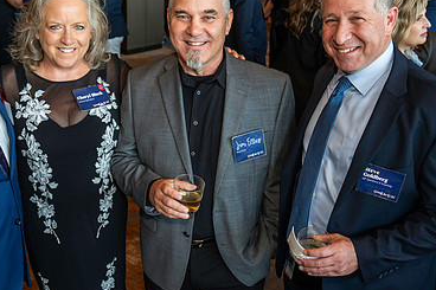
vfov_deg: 29.8
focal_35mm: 45
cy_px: 162
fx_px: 545
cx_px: 148
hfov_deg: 43.1
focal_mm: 24
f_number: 4
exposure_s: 1/160
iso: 1600
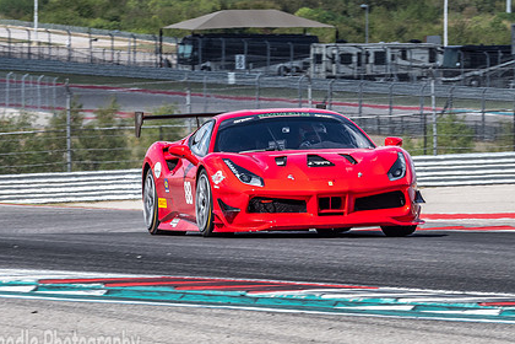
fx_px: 6165
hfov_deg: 4.8
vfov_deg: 3.2
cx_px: 321
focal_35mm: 431
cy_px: 103
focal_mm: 150
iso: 200
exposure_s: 1/200
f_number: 13
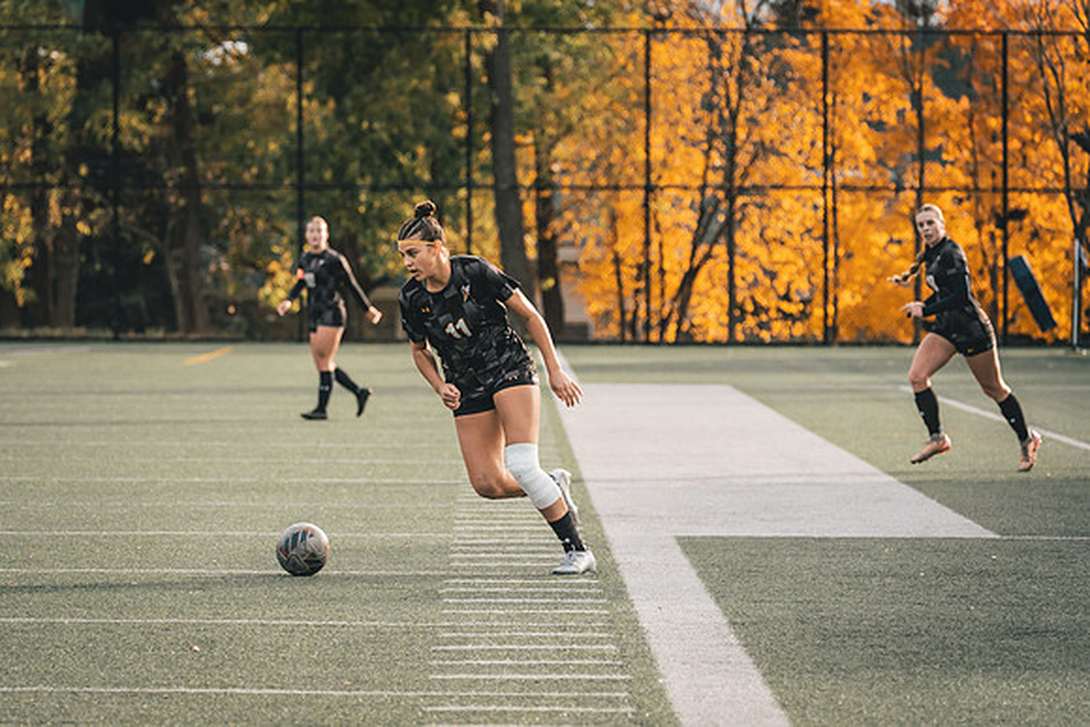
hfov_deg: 8.1
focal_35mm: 253
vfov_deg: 5.4
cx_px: 484
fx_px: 7672
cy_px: 358
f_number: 6.3
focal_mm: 227
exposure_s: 1/1250
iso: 800
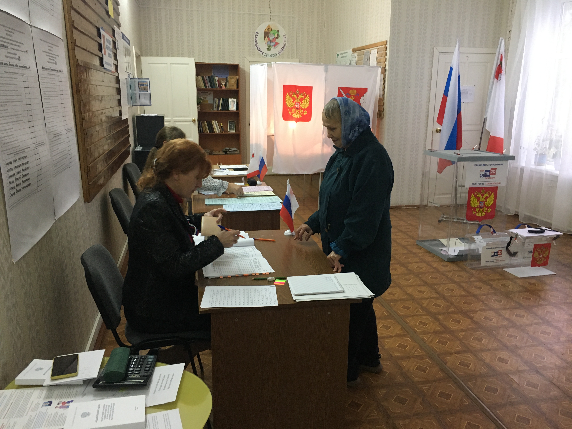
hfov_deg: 61.7
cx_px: 286
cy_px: 214
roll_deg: -1.4
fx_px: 479
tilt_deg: -15.9
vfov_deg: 48.2
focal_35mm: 29
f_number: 2.2
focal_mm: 4.15
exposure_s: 1/33
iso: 200
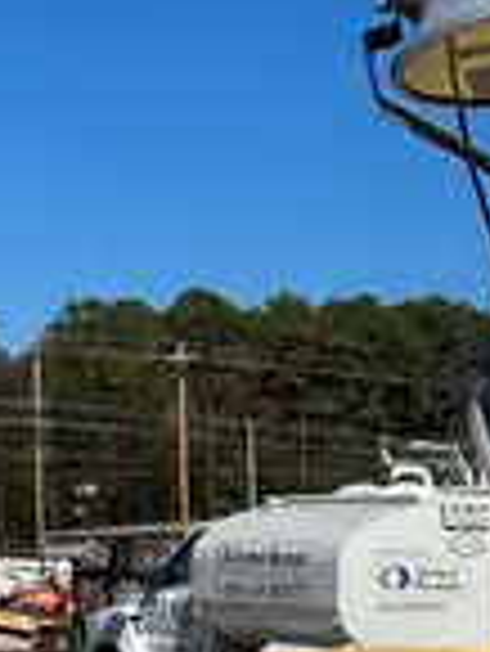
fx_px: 2469
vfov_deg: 14.4
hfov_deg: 11.2
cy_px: 875
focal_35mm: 131
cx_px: 562
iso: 50
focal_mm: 5.1
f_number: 1.6
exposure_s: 1/7874
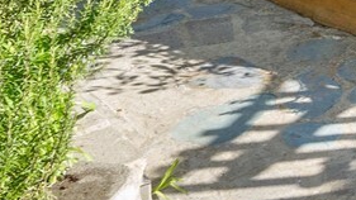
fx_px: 1076
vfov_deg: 8.7
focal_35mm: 114
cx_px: 605
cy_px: -404
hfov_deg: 16.3
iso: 100
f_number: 6.3
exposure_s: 1/60
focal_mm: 18
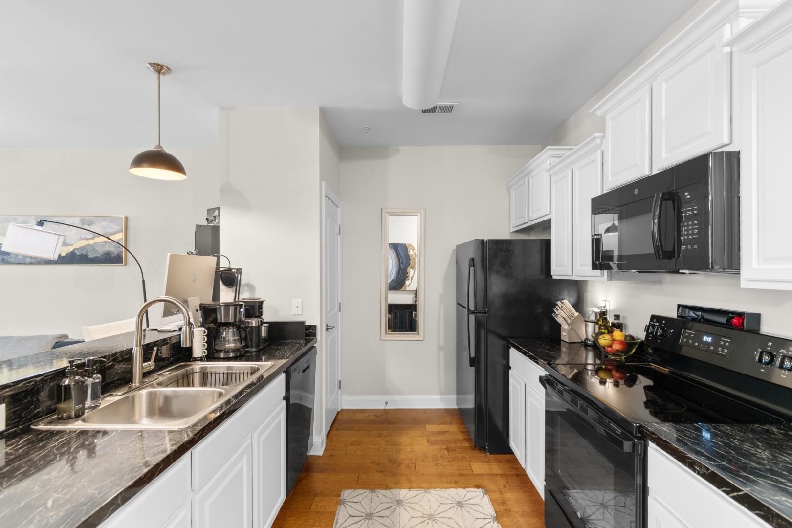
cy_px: 264
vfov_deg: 77.3
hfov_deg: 100.4
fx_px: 330
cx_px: 396
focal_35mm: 15
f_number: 4.5
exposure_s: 1.3
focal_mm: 10
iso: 100
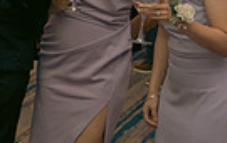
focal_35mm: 118
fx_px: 732
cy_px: 4
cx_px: -205
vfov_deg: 11.1
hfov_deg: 14.9
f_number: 3.5
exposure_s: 1/160
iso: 2500
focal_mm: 27
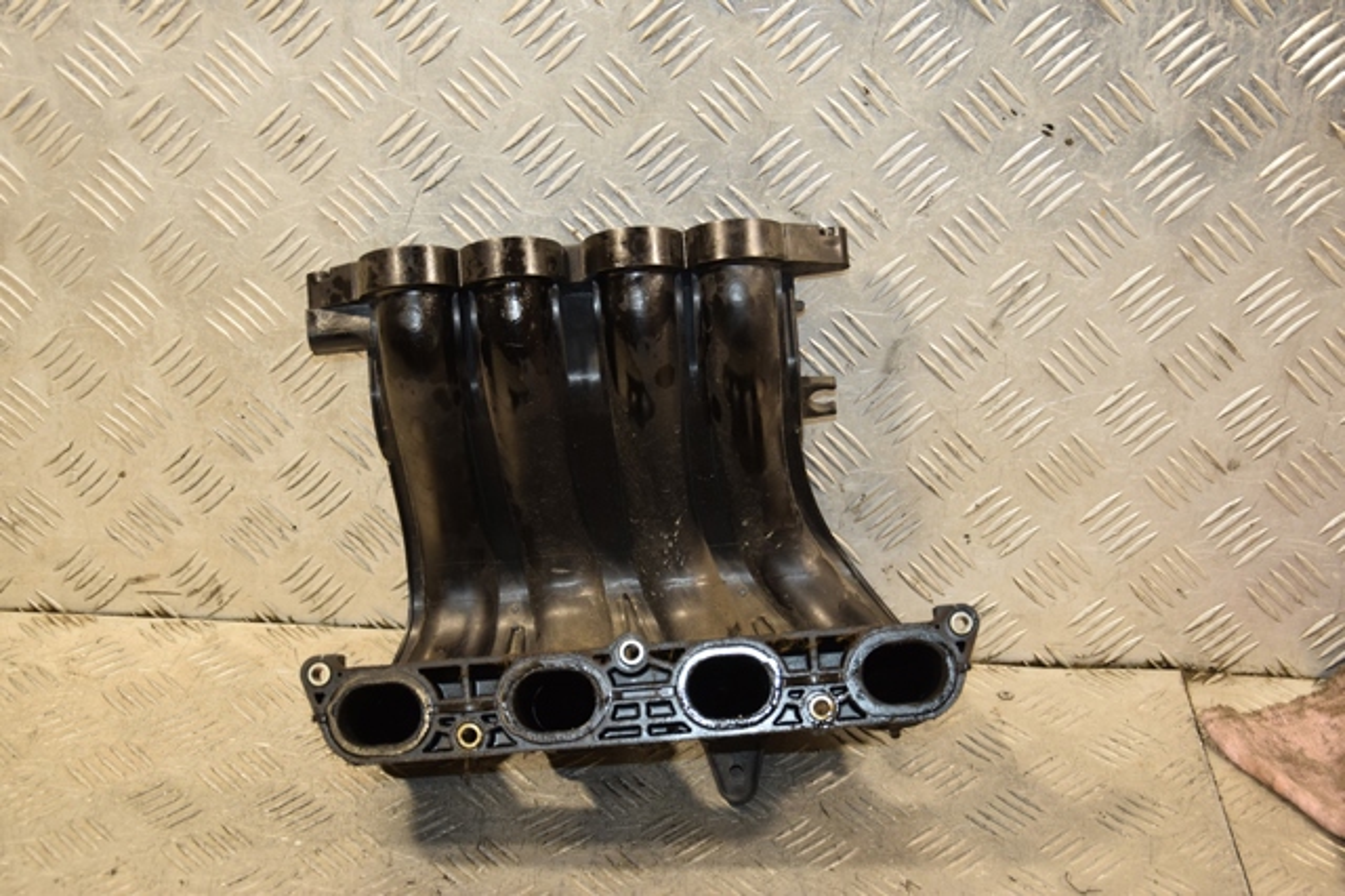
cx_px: 672
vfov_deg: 23.8
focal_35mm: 57
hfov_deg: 35.1
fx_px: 2128
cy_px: 448
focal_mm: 38
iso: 800
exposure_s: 1/125
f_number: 5
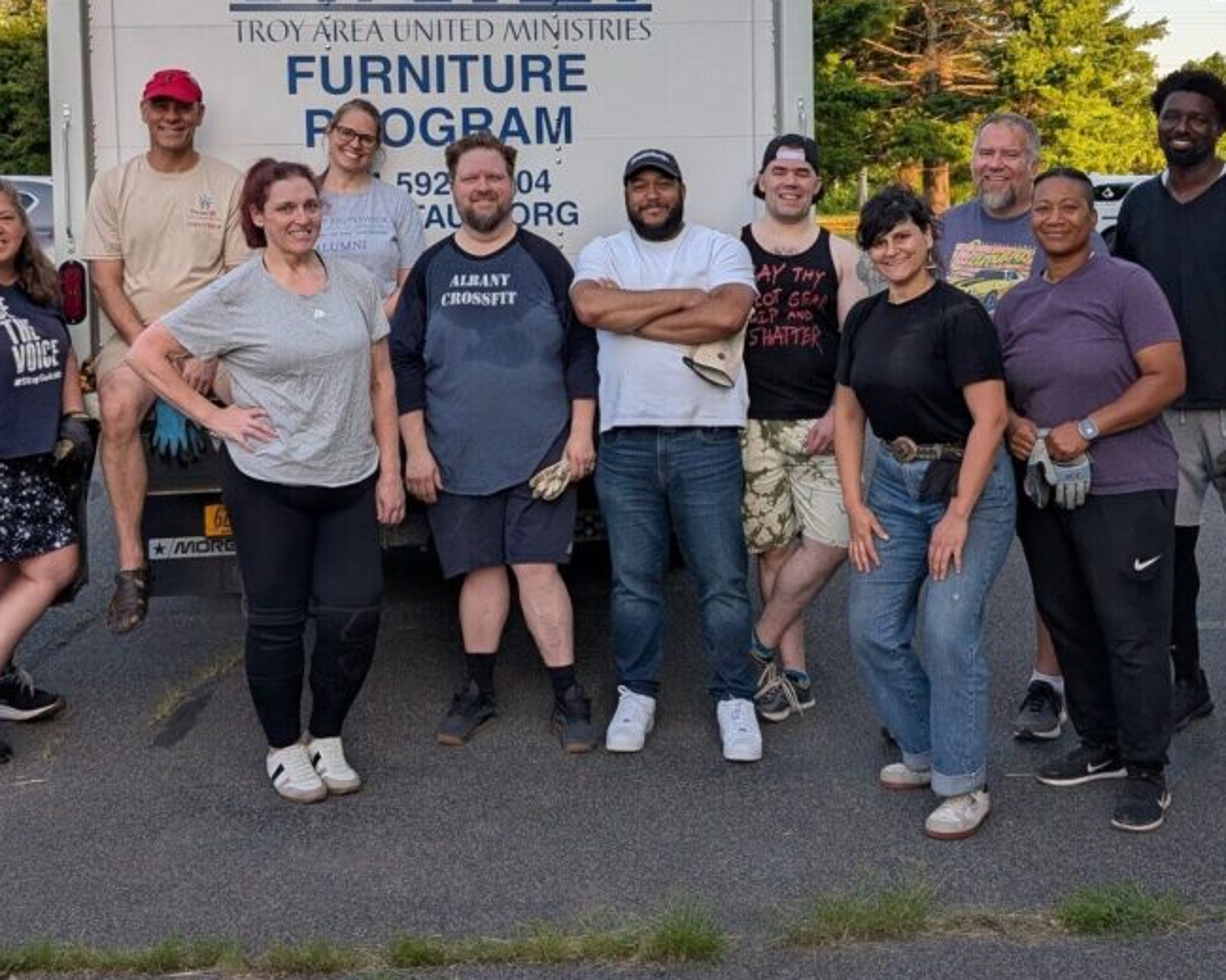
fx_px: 1342
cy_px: 297
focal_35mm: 37
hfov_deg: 49.1
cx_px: 586
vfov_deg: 39.5
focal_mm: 6.9
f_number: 1.68
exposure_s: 1/204
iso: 29
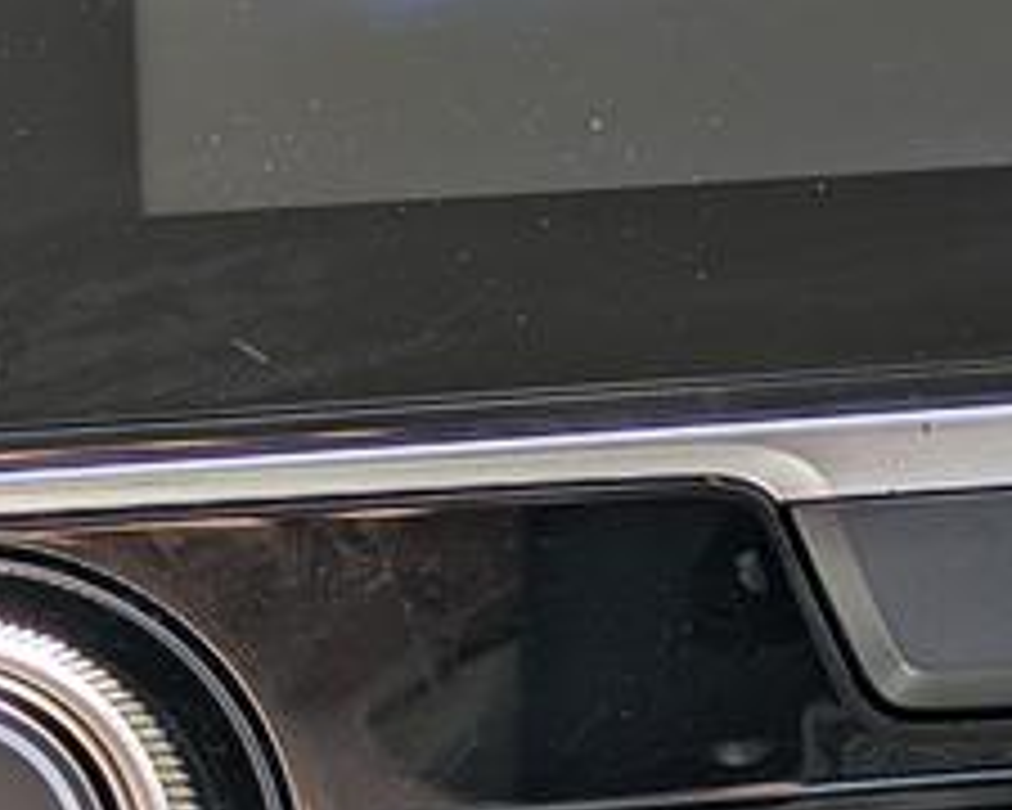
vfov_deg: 11.1
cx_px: 1266
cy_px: 207
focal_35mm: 139
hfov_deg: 13.4
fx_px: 4163
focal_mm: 5.43
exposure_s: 1/131
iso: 39
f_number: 1.89
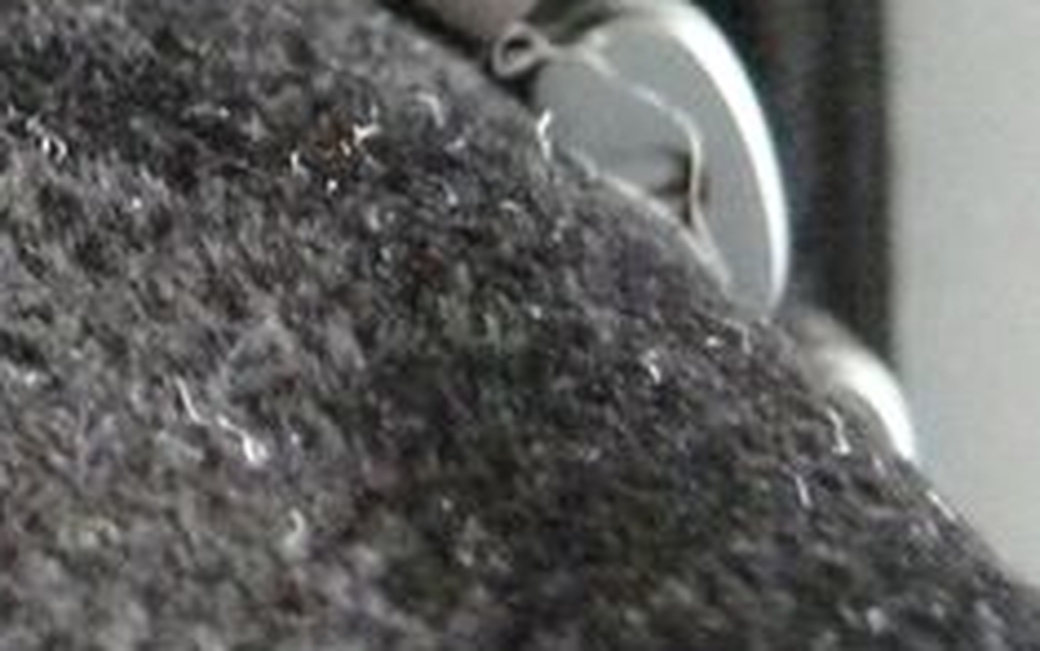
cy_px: -430
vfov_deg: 7.3
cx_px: -602
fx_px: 4990
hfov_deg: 11.3
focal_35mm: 176
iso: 800
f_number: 2.8
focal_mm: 8.2
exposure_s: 1/30
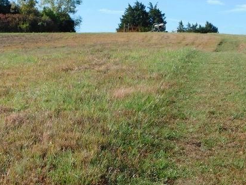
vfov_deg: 20.9
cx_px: 110
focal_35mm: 70
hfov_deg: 27.7
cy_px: 137
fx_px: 498
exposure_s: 1/1000
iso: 125
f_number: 3.5
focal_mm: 6.3
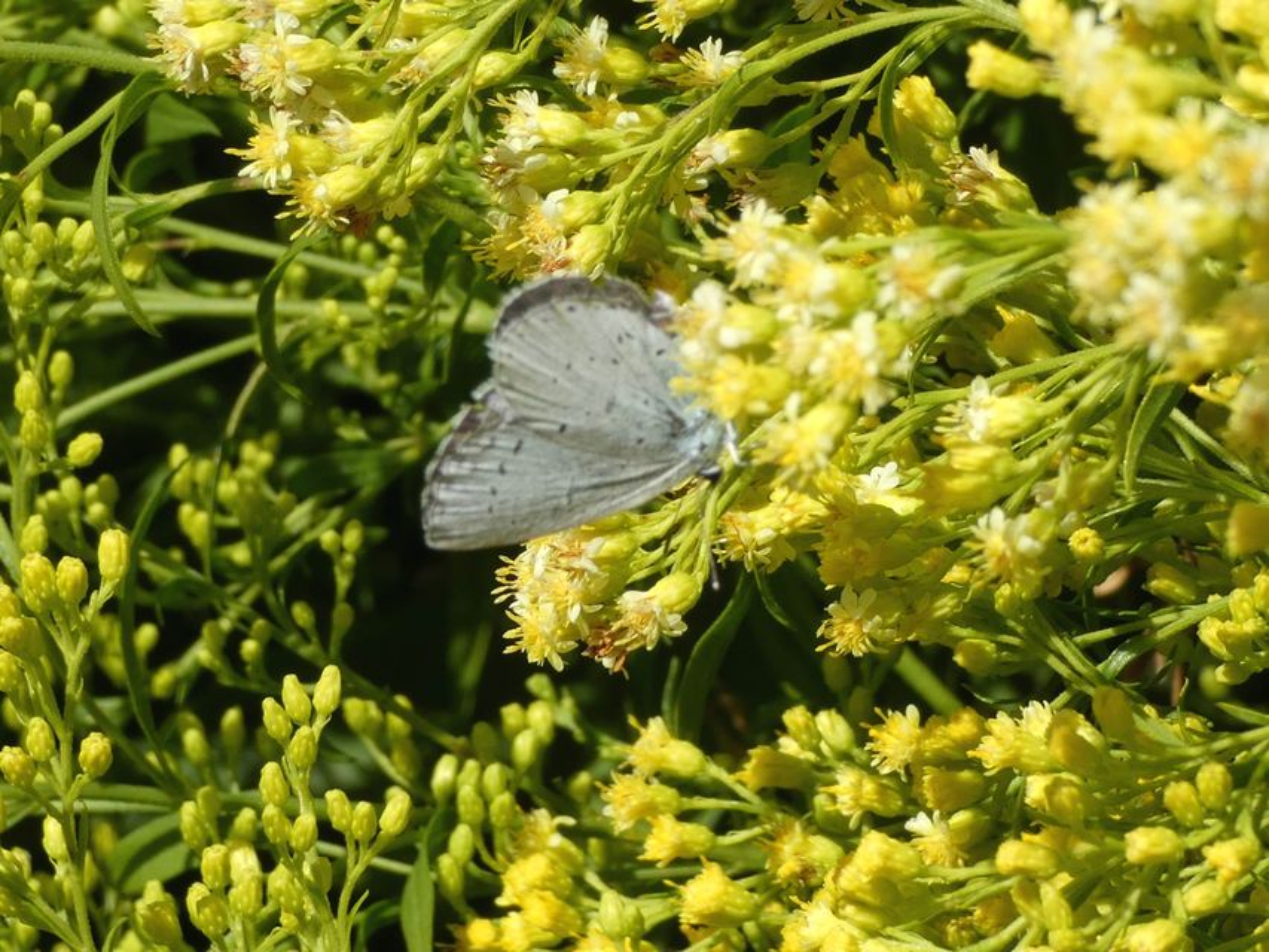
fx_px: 5500
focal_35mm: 150
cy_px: 476
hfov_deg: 13.2
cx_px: 634
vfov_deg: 9.9
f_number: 5.4
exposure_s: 1/160
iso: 80
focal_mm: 26.9
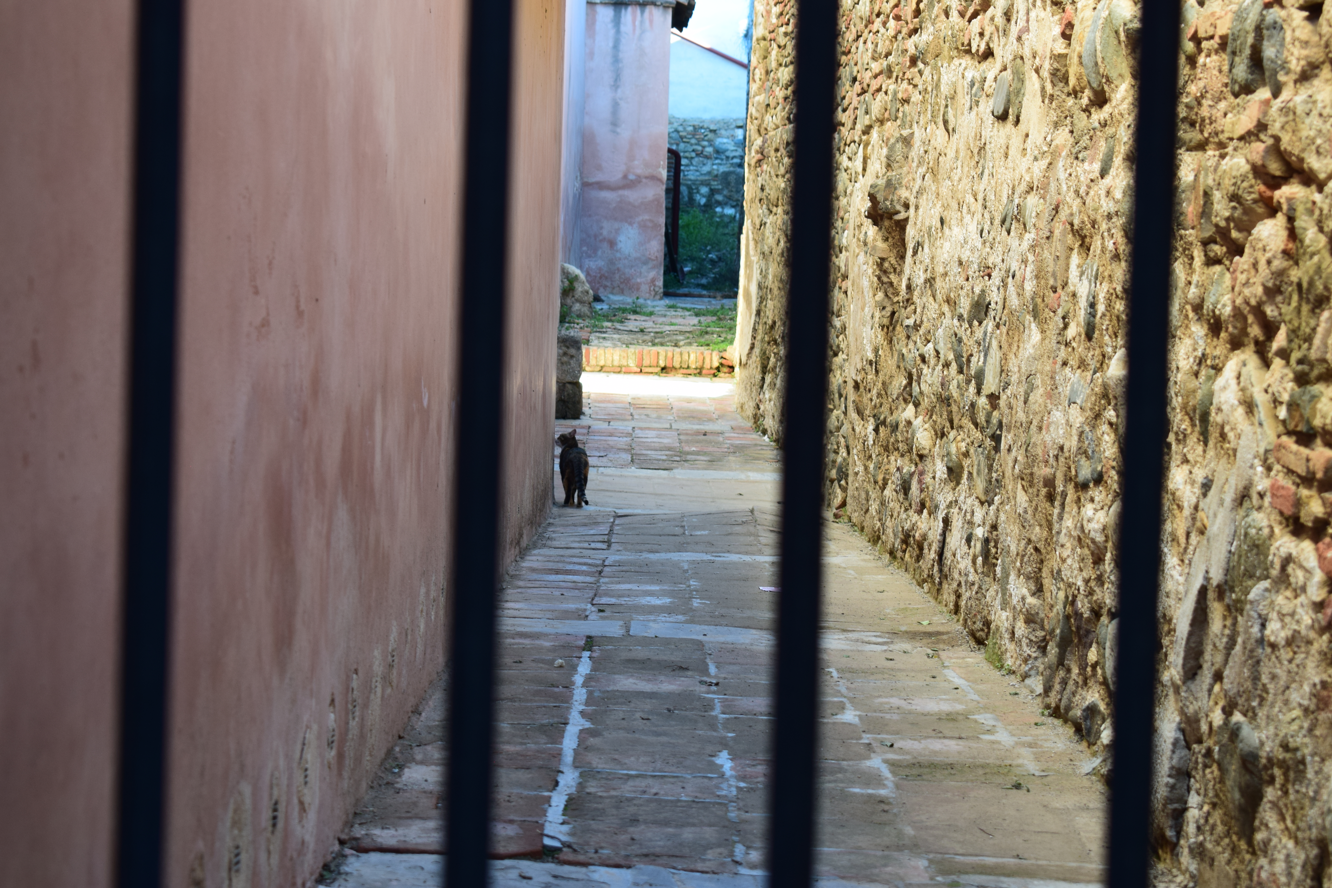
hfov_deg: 24.6
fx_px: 3052
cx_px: 666
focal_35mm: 82
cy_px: 444
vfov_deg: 16.6
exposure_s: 1/40
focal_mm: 55
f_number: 7.1
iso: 400
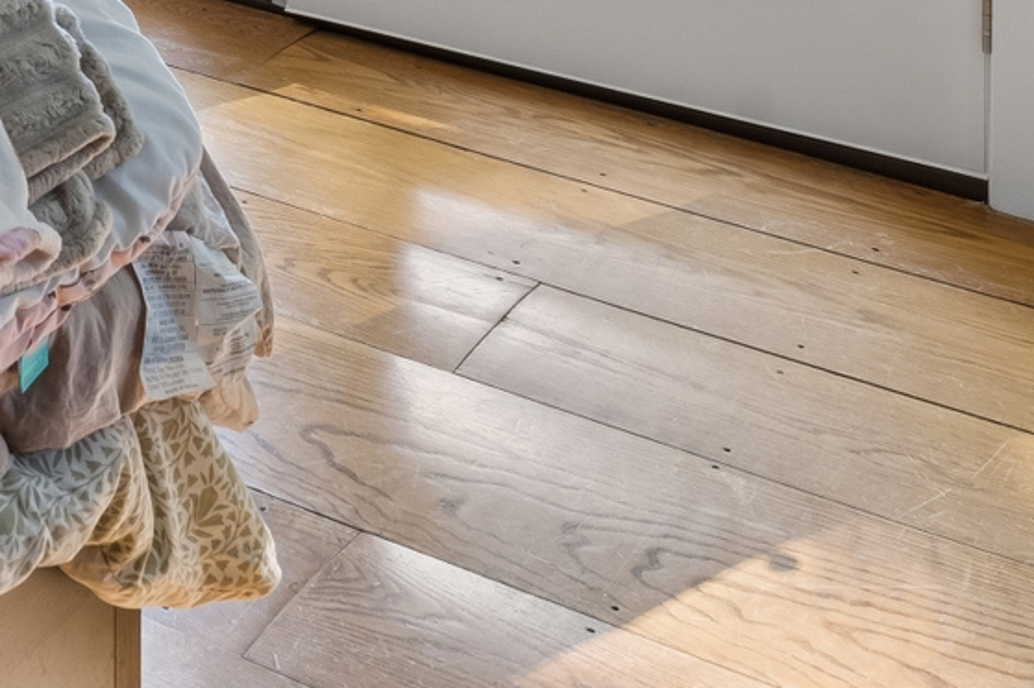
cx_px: -222
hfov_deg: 20.7
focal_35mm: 92
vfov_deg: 12.2
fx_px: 2636
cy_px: -903
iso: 400
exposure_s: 1/5
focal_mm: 16.7
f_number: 13
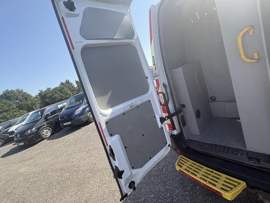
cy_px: 97
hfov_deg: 98.2
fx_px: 117
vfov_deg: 81.7
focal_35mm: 15
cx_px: 134
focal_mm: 2.22
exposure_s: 1/541
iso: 64
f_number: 2.2
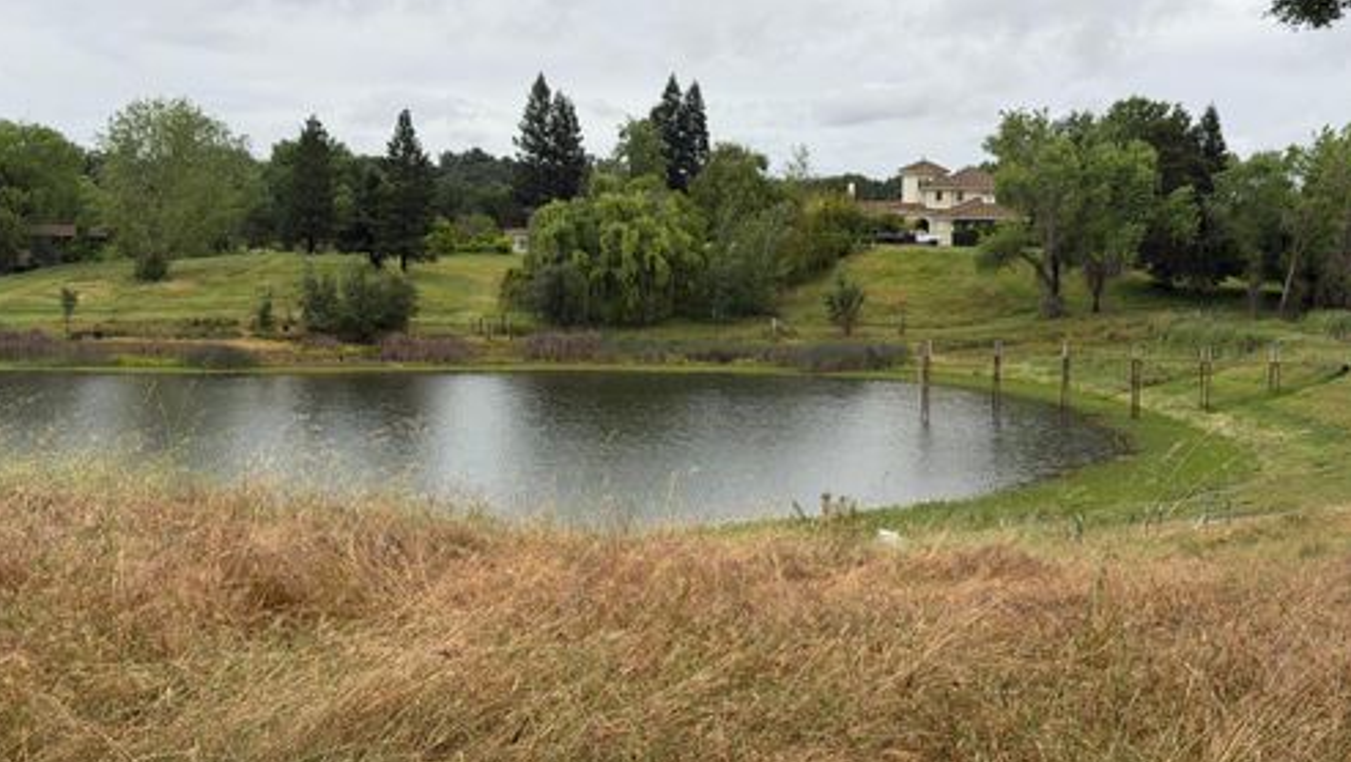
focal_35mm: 53
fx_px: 1900
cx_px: 671
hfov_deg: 39.1
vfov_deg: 22.7
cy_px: 328
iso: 64
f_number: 1.78
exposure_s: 1/3534
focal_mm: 6.76
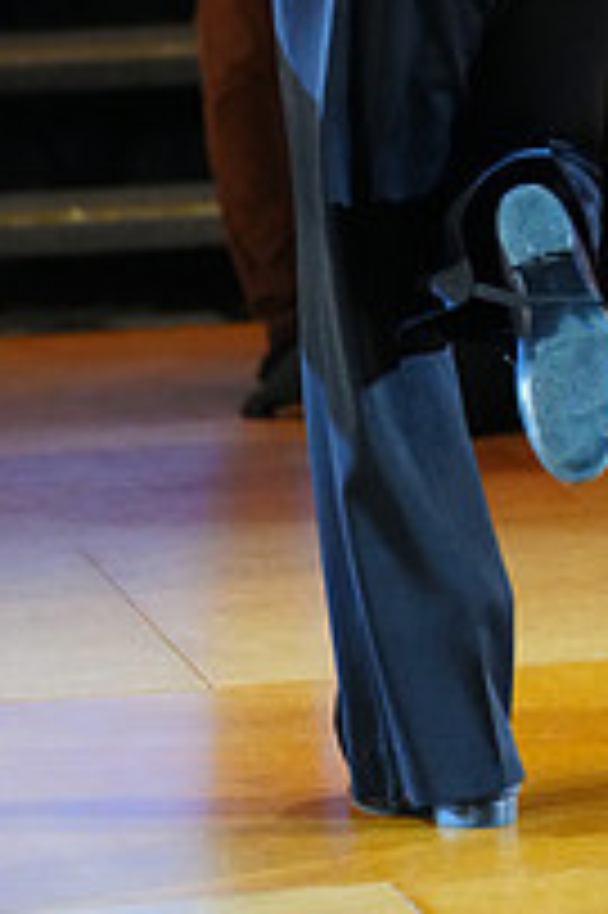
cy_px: -230
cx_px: 853
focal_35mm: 366
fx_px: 9287
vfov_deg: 5.6
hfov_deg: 3.7
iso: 4000
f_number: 2.8
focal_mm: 128
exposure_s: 1/640
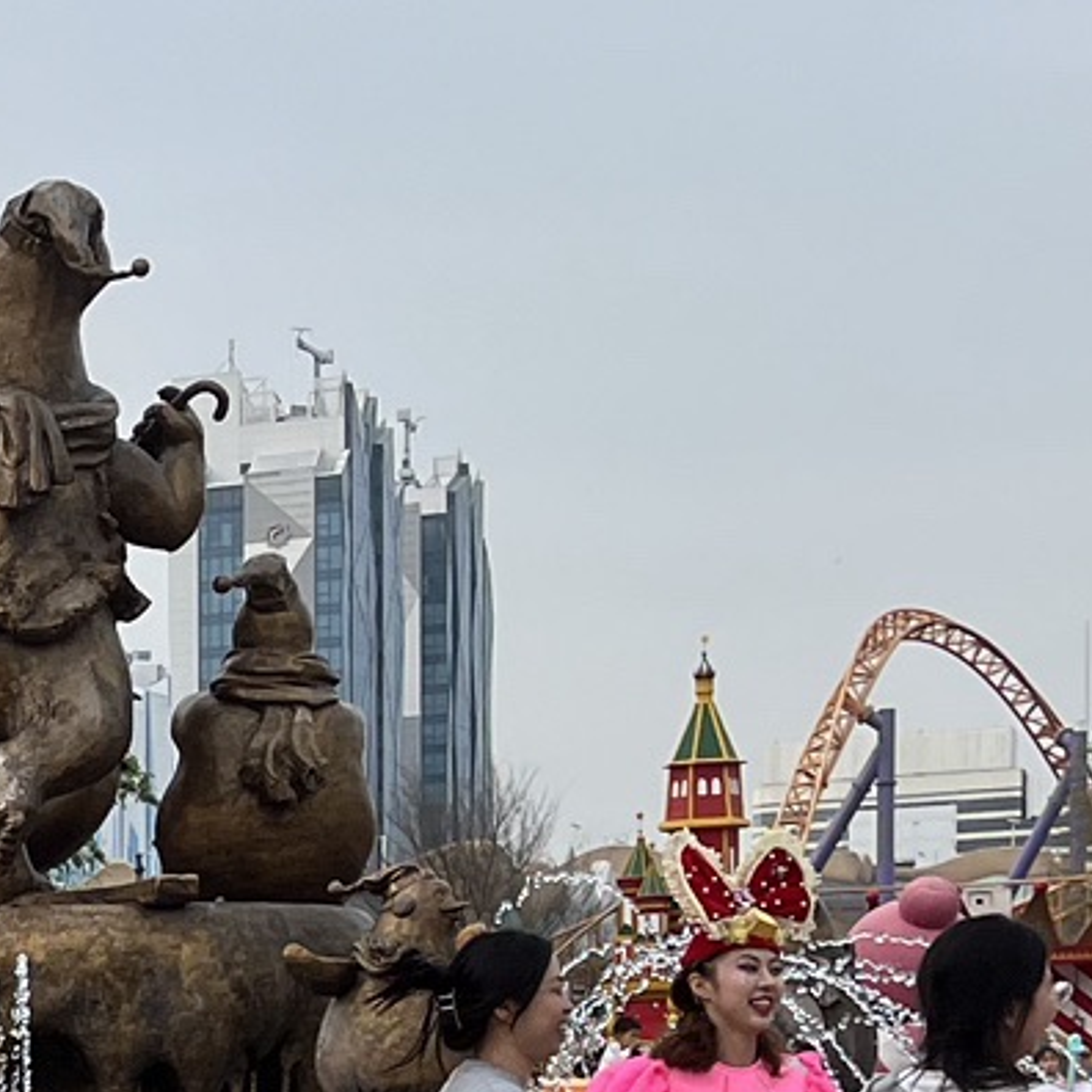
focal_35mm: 116
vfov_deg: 14.3
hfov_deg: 13.6
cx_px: -808
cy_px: 1489
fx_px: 4140
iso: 50
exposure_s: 1/1252
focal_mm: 5.1
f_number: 1.6
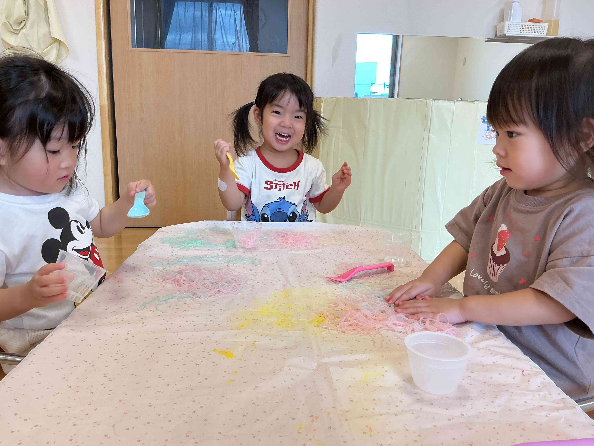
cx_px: 293
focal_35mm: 30
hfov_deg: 60.0
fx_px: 515
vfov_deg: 46.8
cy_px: 223
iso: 32
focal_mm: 3
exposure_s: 1/120
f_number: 1.8
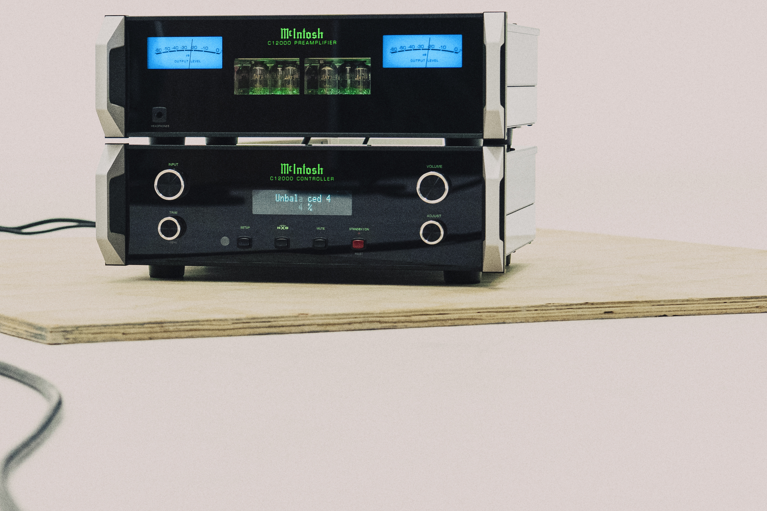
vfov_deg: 12.0
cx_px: 109
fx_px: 2429
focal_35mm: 114
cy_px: 219
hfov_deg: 17.7
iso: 1600
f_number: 3.2
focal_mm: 44
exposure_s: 1/320
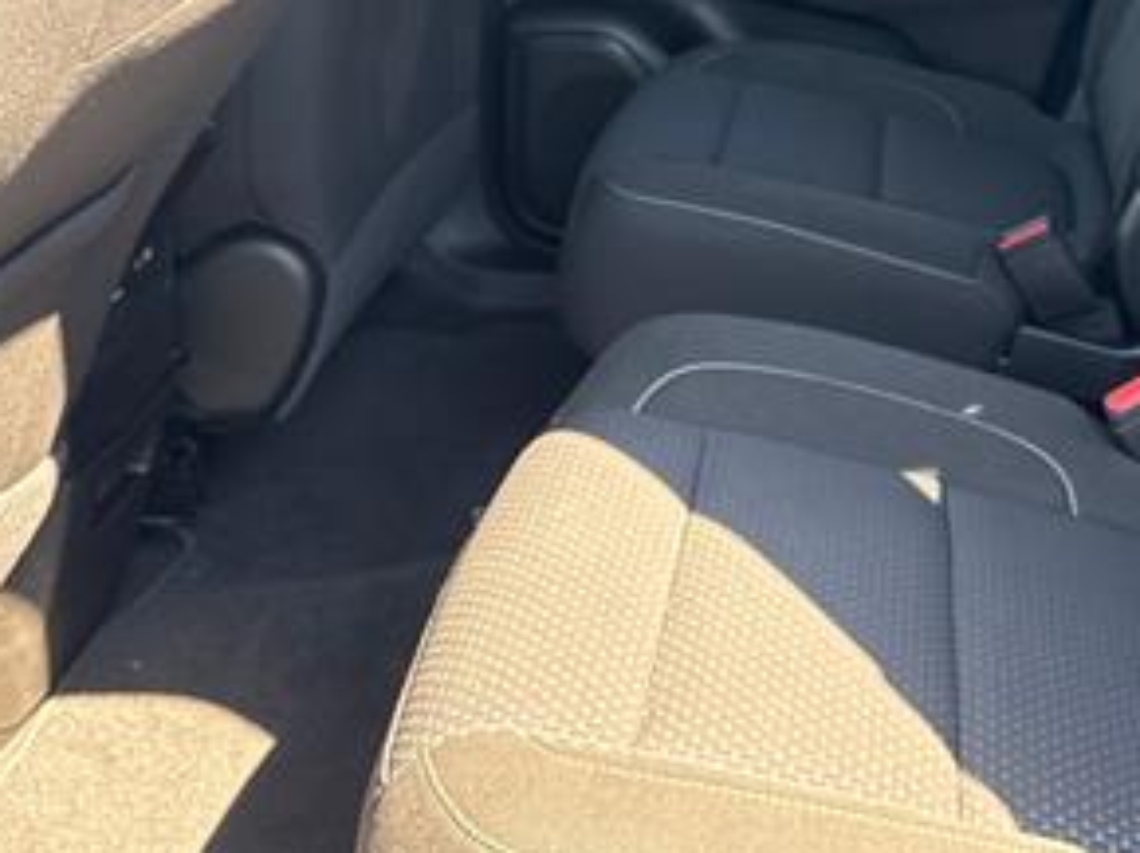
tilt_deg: -13.1
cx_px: 983
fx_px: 1744
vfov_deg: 26.0
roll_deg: -3.3
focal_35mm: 53
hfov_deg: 34.6
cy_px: -4
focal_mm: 6.76
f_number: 1.78
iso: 250
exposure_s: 1/60
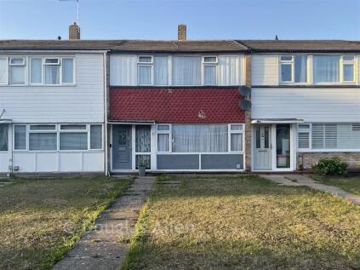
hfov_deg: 61.7
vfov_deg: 48.2
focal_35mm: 29
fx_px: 302
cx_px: 180
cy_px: 135
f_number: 1.8
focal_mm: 3
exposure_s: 1/314
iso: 16
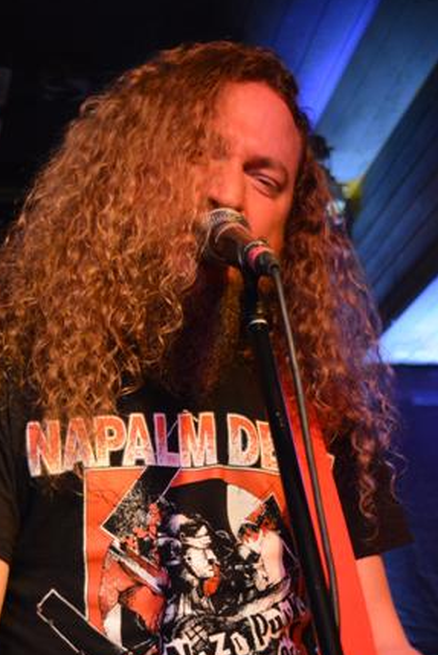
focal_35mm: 76
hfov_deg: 18.0
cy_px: 455
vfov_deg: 26.4
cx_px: 204
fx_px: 1384
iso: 4000
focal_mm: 34
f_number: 4.5
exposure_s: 1/60
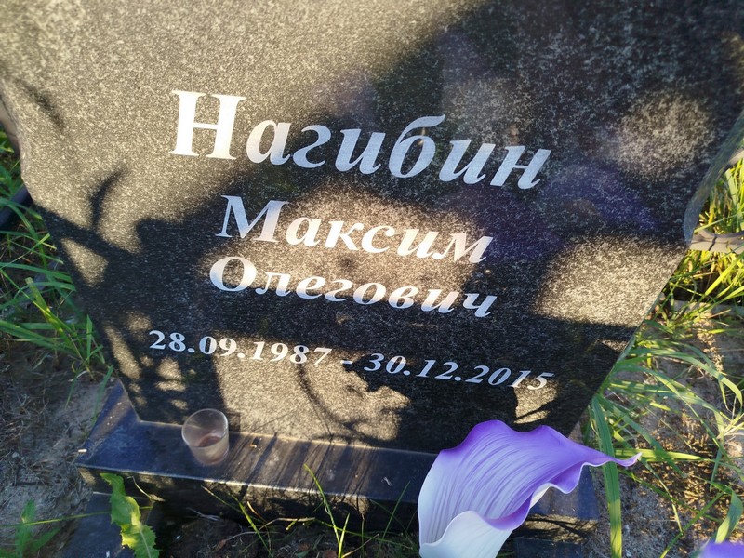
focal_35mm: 24
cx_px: 372
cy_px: 279
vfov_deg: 56.8
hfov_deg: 71.6
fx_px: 516
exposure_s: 1/175
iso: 50
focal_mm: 5.31
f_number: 1.7
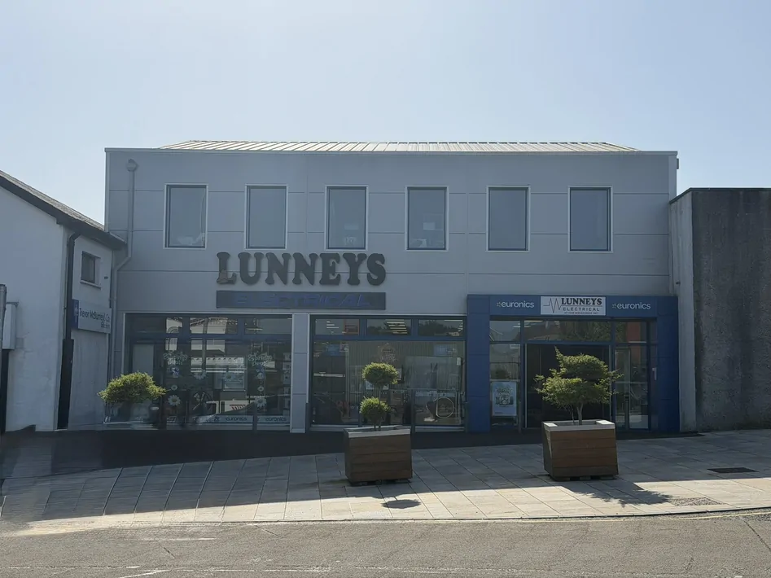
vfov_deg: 30.3
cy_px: 289
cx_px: 386
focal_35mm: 48
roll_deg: -0.7
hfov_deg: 39.7
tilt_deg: +4.4
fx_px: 1069
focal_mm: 6.76
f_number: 1.78
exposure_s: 1/7874
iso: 64
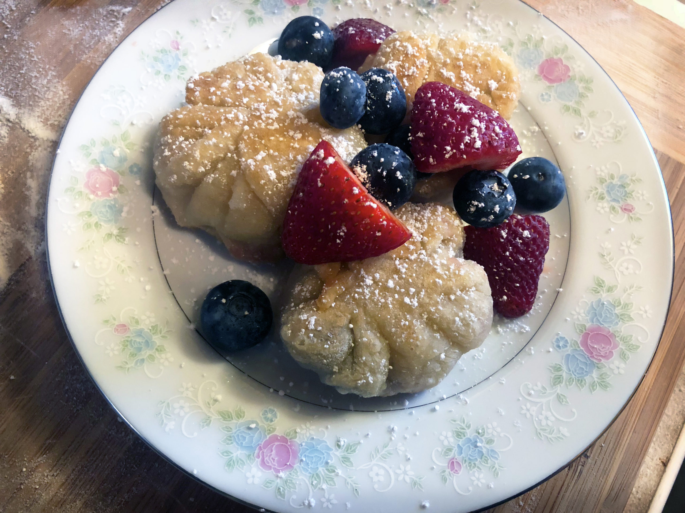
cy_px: 256
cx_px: 342
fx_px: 554
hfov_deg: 63.4
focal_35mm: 28
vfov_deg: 49.7
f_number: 1.8
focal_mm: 3.99
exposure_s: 1/13
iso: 100
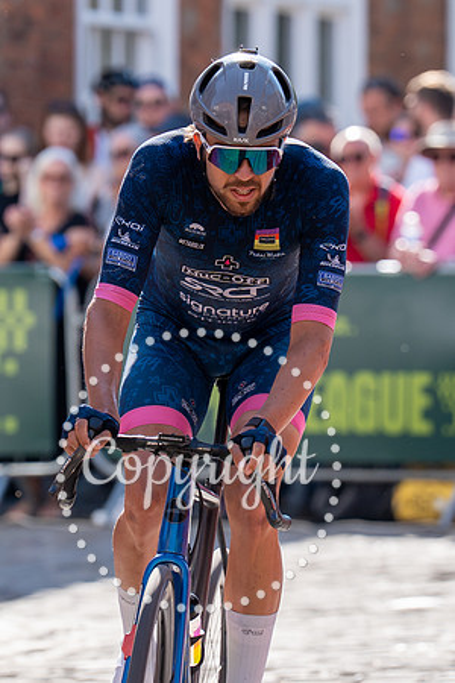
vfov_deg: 4.4
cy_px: 302
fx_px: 8820
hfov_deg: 3.0
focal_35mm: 465
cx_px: 308
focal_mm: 178
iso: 160
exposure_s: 1/1000
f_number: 3.5
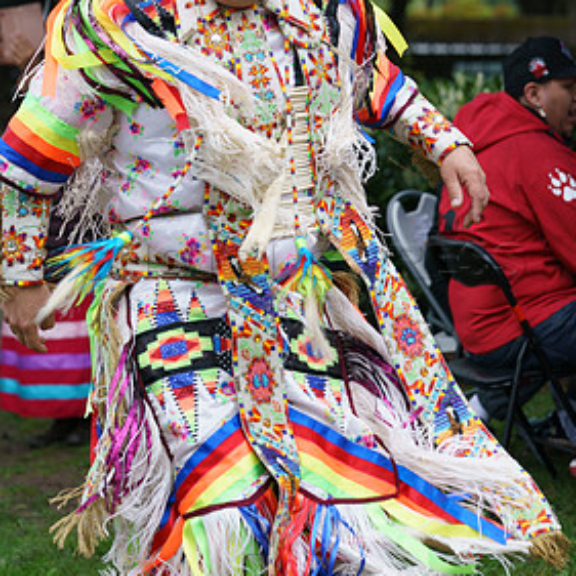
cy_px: 252
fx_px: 2918
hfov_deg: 11.3
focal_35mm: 155
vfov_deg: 11.3
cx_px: 285
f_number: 4
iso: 250
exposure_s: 1/400
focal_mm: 114
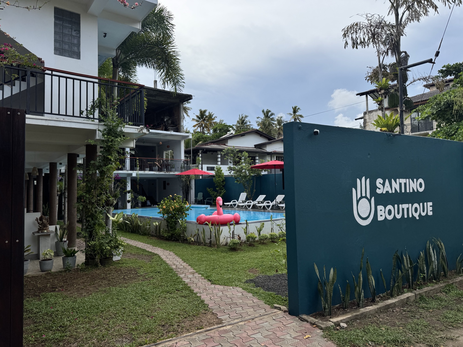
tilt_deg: +2.4
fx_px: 321
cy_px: 174
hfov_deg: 71.6
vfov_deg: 56.8
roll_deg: +1.5
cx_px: 232
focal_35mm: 24
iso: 80
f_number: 1.78
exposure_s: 1/2331
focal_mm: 6.76
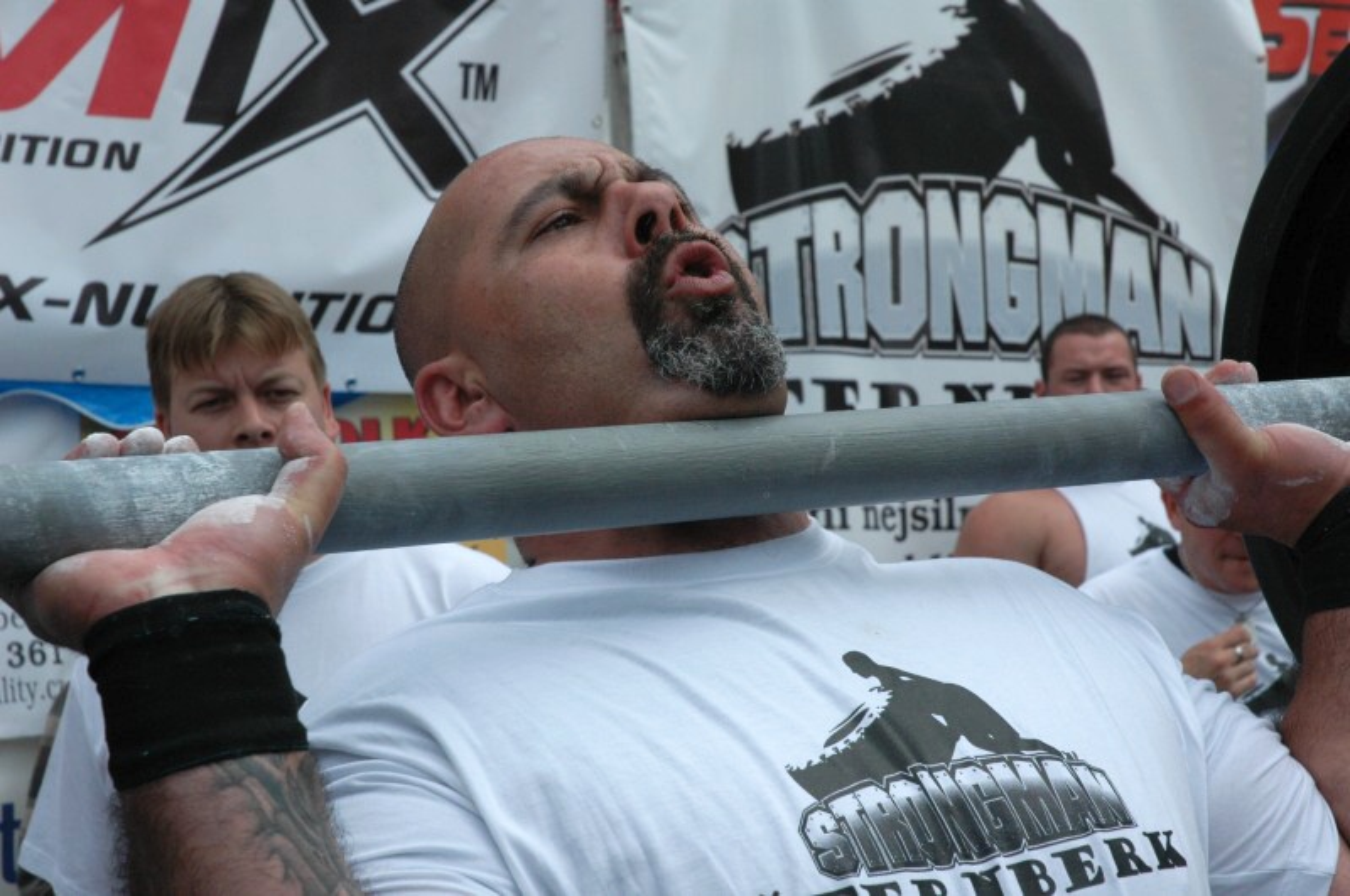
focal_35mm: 84
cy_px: 448
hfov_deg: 24.2
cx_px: 675
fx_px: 3146
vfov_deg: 16.2
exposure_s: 1/500
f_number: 11
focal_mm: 56
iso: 500
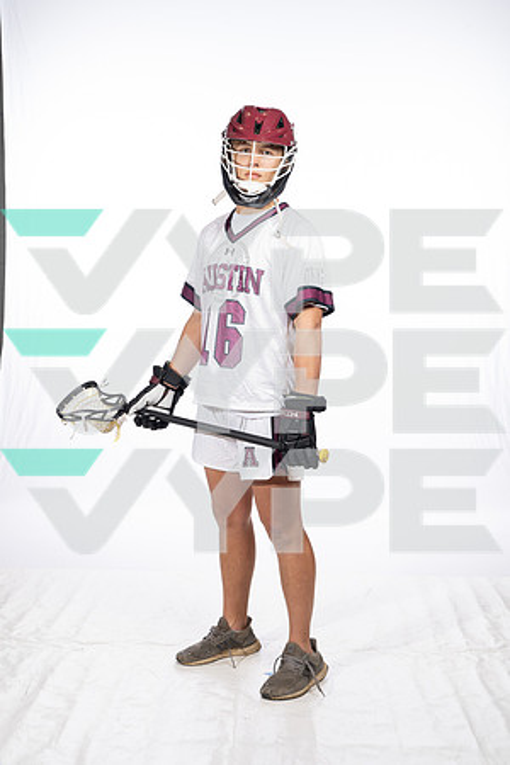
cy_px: 382
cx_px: 255
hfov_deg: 27.0
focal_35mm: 50
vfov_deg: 39.6
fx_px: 1062
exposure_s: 1/250
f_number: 7.1
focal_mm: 50
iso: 640
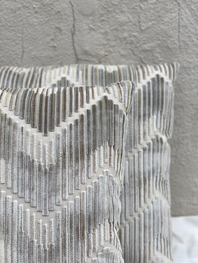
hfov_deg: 28.0
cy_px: 132
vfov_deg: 36.8
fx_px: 397
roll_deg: +1.9
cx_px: 99
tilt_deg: -16.8
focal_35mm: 52
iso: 20
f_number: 2
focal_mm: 6
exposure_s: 1/324
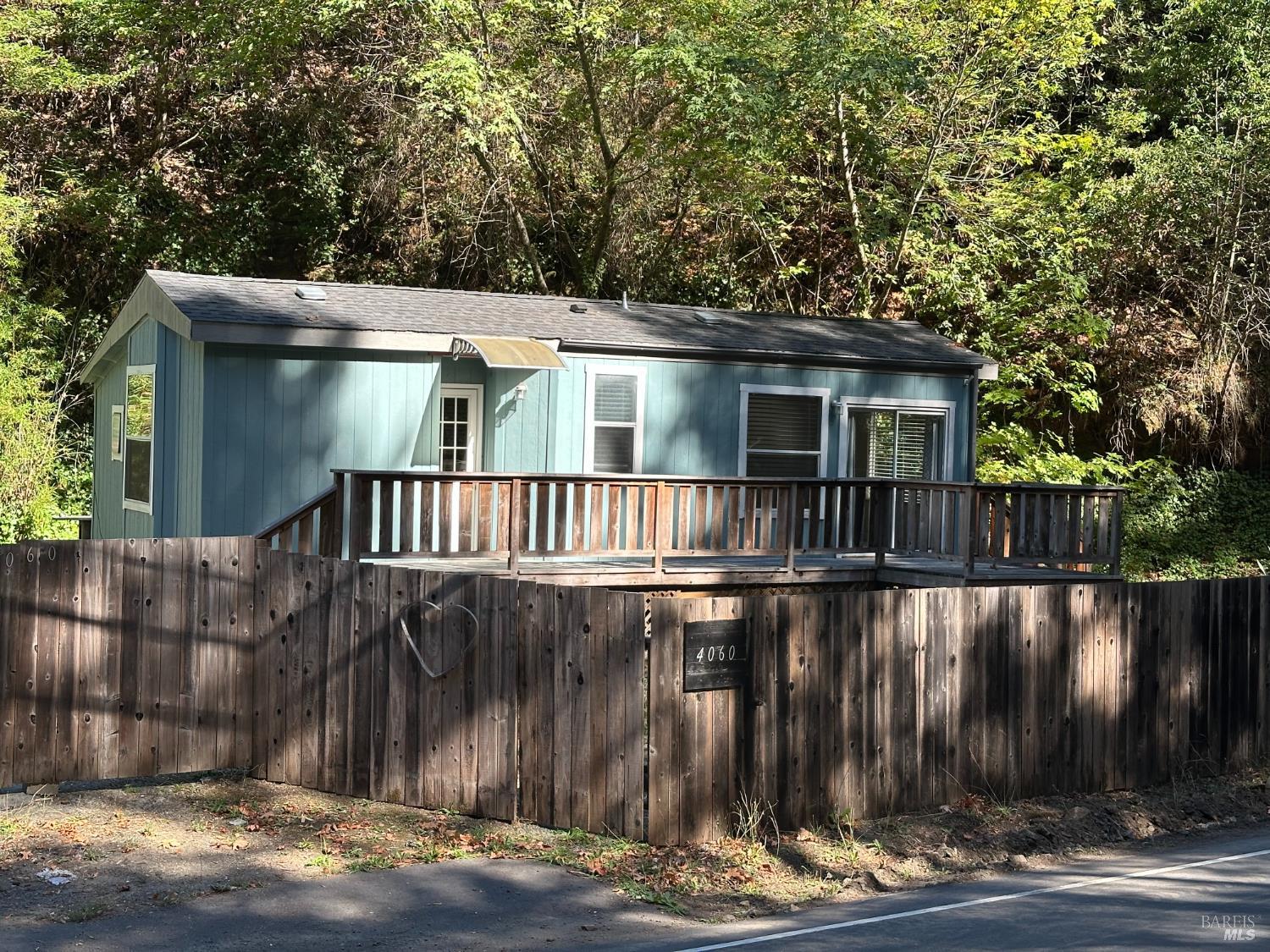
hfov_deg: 39.7
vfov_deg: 30.3
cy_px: 476
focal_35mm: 48
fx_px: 1761
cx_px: 635
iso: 64
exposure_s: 1/489
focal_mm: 6.86
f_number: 1.78
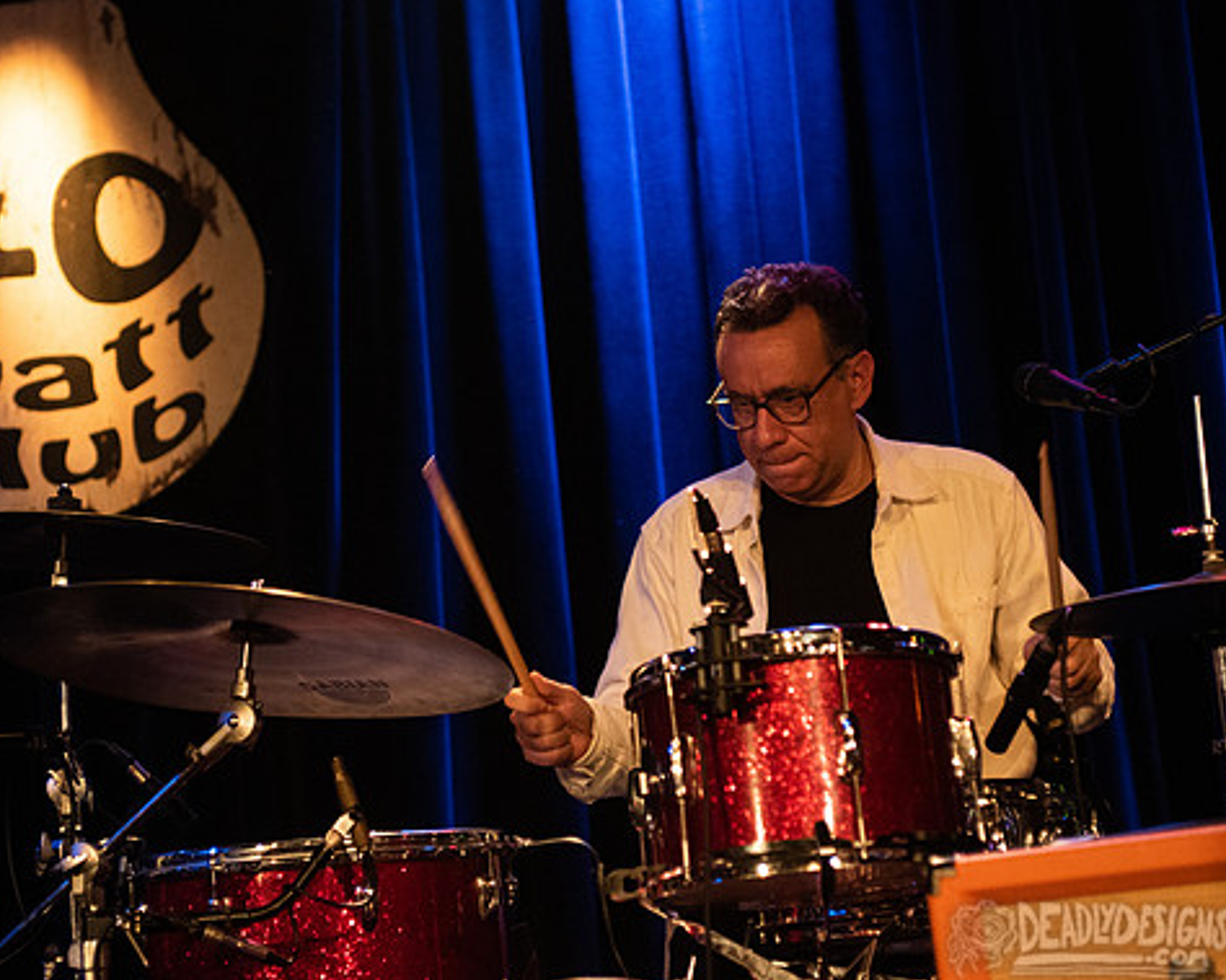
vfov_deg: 17.3
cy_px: 493
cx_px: 572
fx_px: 3229
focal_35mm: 89
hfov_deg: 21.5
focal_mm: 70
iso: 3200
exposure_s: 1/125
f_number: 3.2
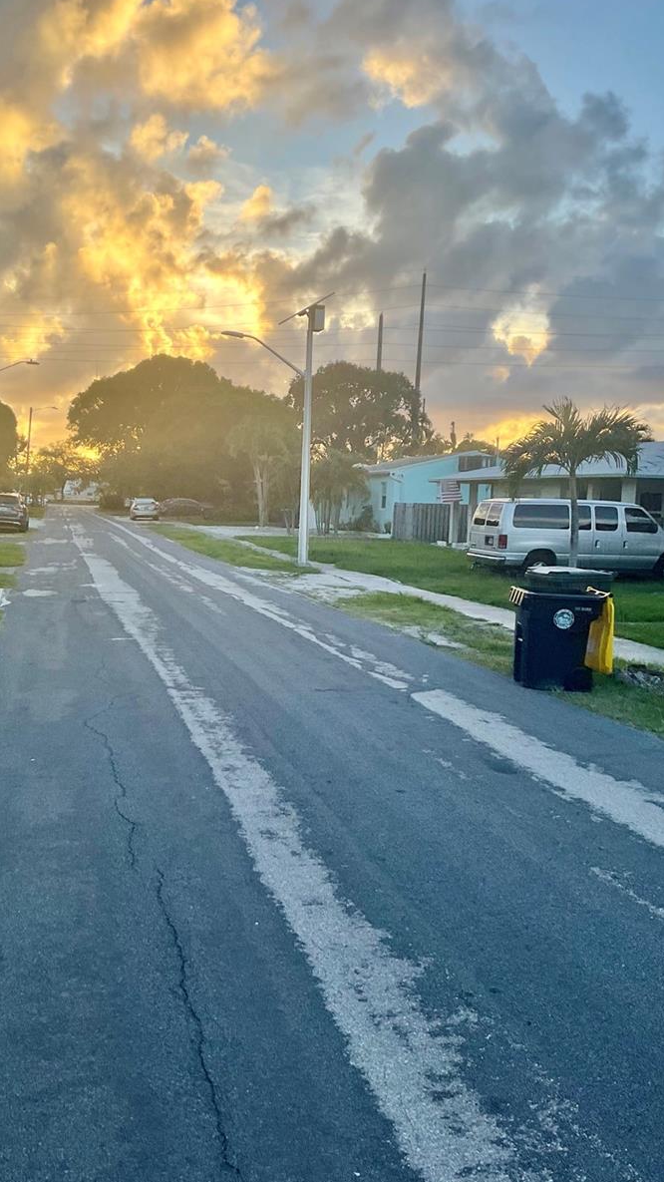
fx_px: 1002
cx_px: 255
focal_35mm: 32
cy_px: 591
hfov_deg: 36.5
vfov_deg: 61.0
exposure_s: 1/283
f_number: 1.8
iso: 16
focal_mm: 3
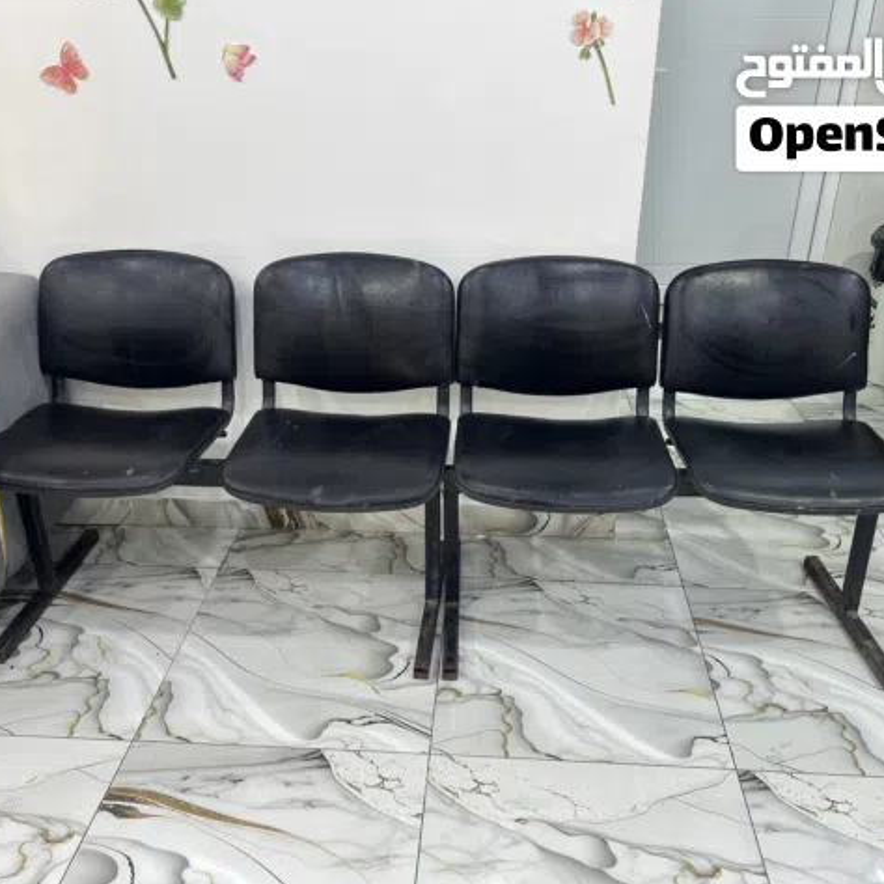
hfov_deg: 52.5
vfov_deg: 52.5
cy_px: 440
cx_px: 455
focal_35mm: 31
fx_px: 896
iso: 64
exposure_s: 1/100
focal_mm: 5.7
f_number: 1.5
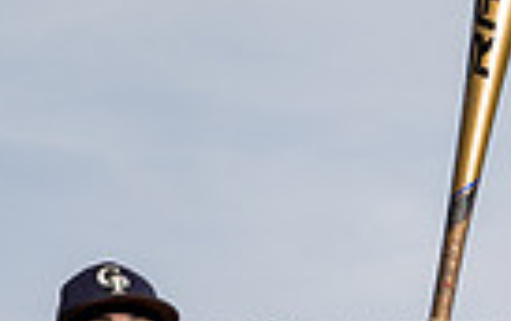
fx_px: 1631
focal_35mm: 117
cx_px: 235
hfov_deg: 17.8
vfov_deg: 9.8
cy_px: 788
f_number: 5.6
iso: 250
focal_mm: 35
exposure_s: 1/250
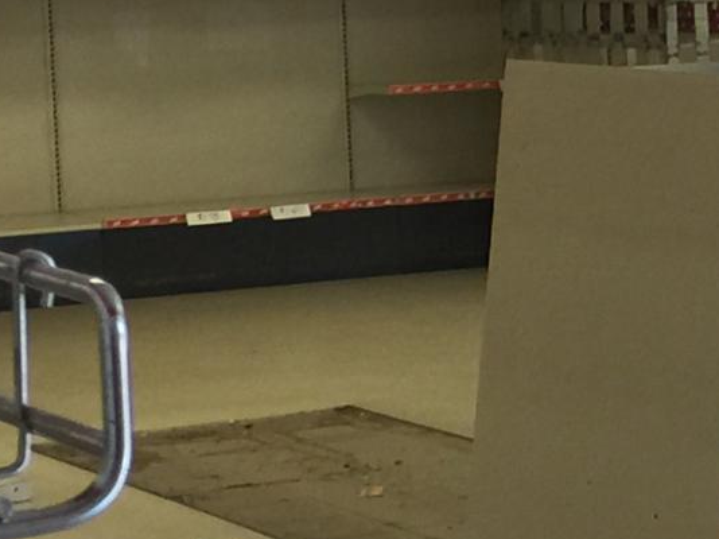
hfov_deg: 11.3
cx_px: 1271
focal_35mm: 163
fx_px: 3384
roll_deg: +0.5
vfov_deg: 9.1
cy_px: 178
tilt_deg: -5.3
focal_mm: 4.15
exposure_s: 1/15
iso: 32
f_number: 2.2
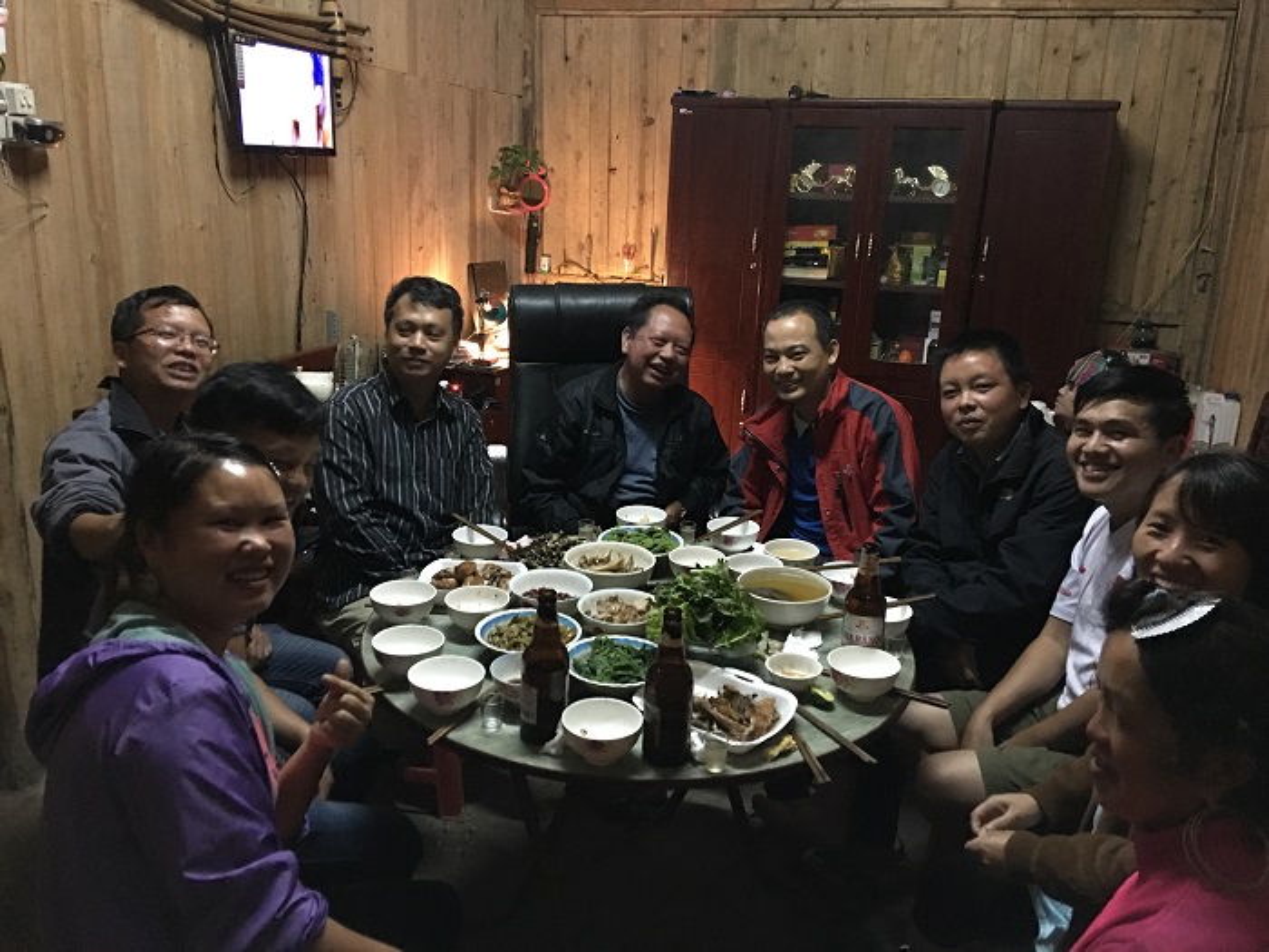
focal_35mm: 29
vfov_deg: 48.2
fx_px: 1063
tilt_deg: -12.8
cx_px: 634
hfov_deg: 61.7
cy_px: 476
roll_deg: -1.7
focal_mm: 4.15
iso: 160
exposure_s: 1/4
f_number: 2.2
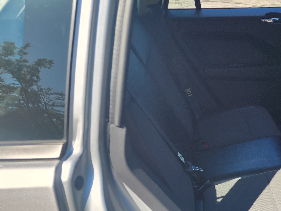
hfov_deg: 42.4
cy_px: 176
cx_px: 247
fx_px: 333
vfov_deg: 33.9
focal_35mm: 41
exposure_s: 1/339
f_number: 1.8
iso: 12
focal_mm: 6.4
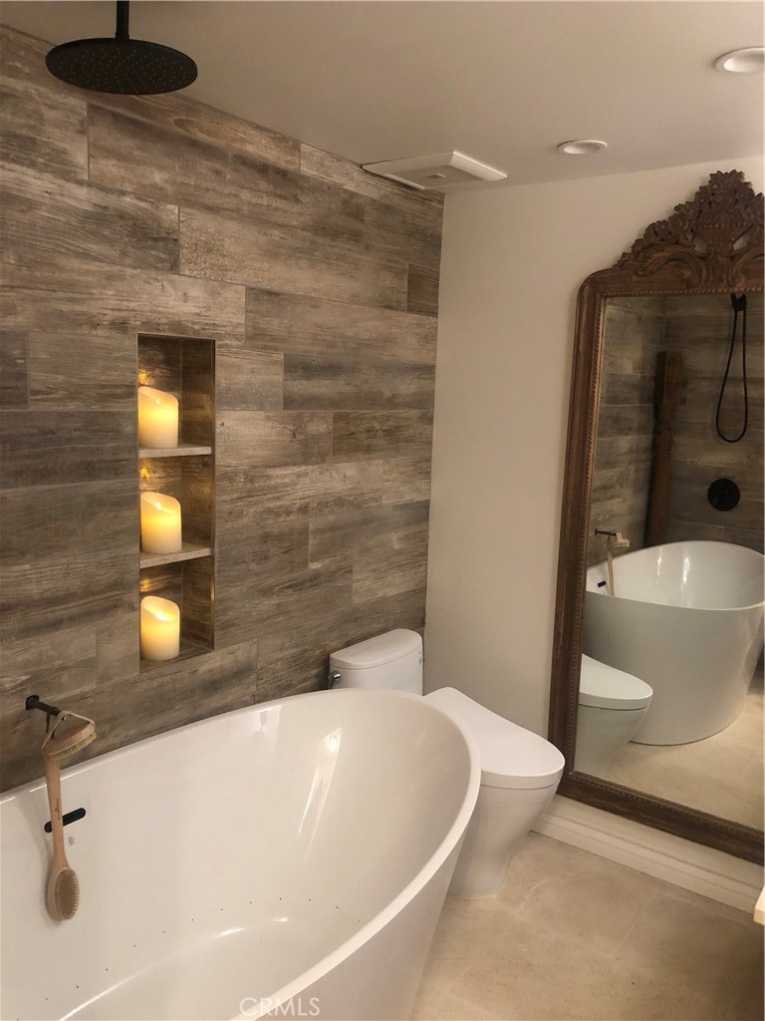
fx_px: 825
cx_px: 382
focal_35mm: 28
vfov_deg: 63.4
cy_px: 510
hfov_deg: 49.7
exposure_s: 1/11
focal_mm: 4
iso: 100
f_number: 1.8
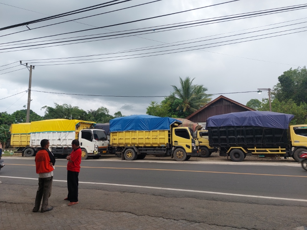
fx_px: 213
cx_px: 154
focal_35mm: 24
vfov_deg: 56.8
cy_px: 115
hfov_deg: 71.6
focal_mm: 5.23
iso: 25
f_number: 1.8
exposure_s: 1/137
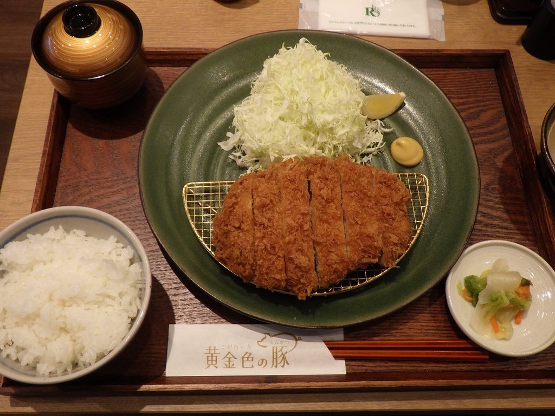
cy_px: 208
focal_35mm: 34
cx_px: 278
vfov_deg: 41.8
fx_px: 545
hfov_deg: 54.0
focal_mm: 6.1
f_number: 3.8
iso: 400
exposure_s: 1/50
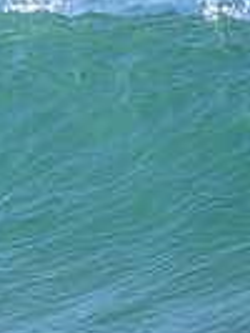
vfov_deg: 0.8
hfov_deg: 0.6
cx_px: -546
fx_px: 24660
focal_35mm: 2565
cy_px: 141
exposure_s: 1/2000
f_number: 5.6
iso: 220
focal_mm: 500
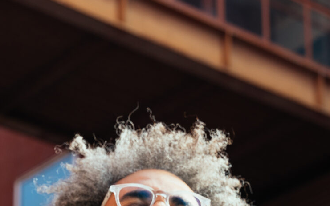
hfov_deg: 14.1
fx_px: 1334
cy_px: 380
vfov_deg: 8.5
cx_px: 138
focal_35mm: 148
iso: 160
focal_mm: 42.1
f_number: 4
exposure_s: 1/640
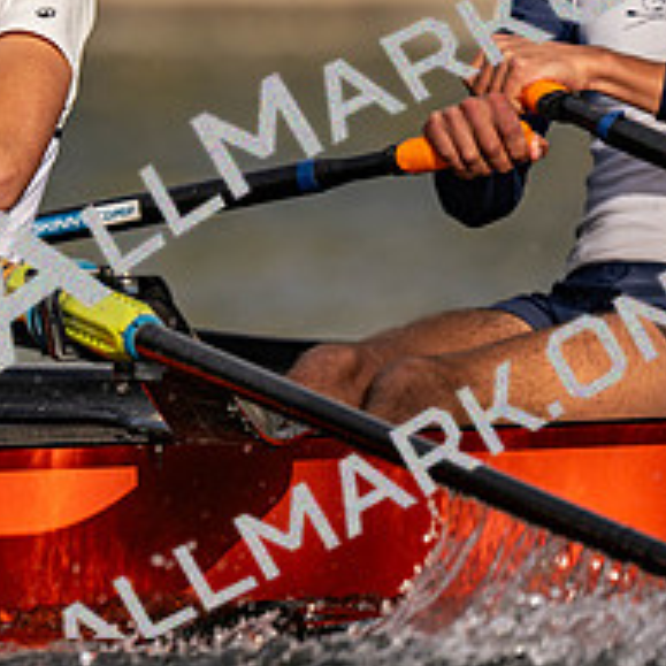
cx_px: -324
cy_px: 48
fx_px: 33304
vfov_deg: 1.1
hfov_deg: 1.1
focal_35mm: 1530
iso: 80
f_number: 4
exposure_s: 1/2500
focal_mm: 600
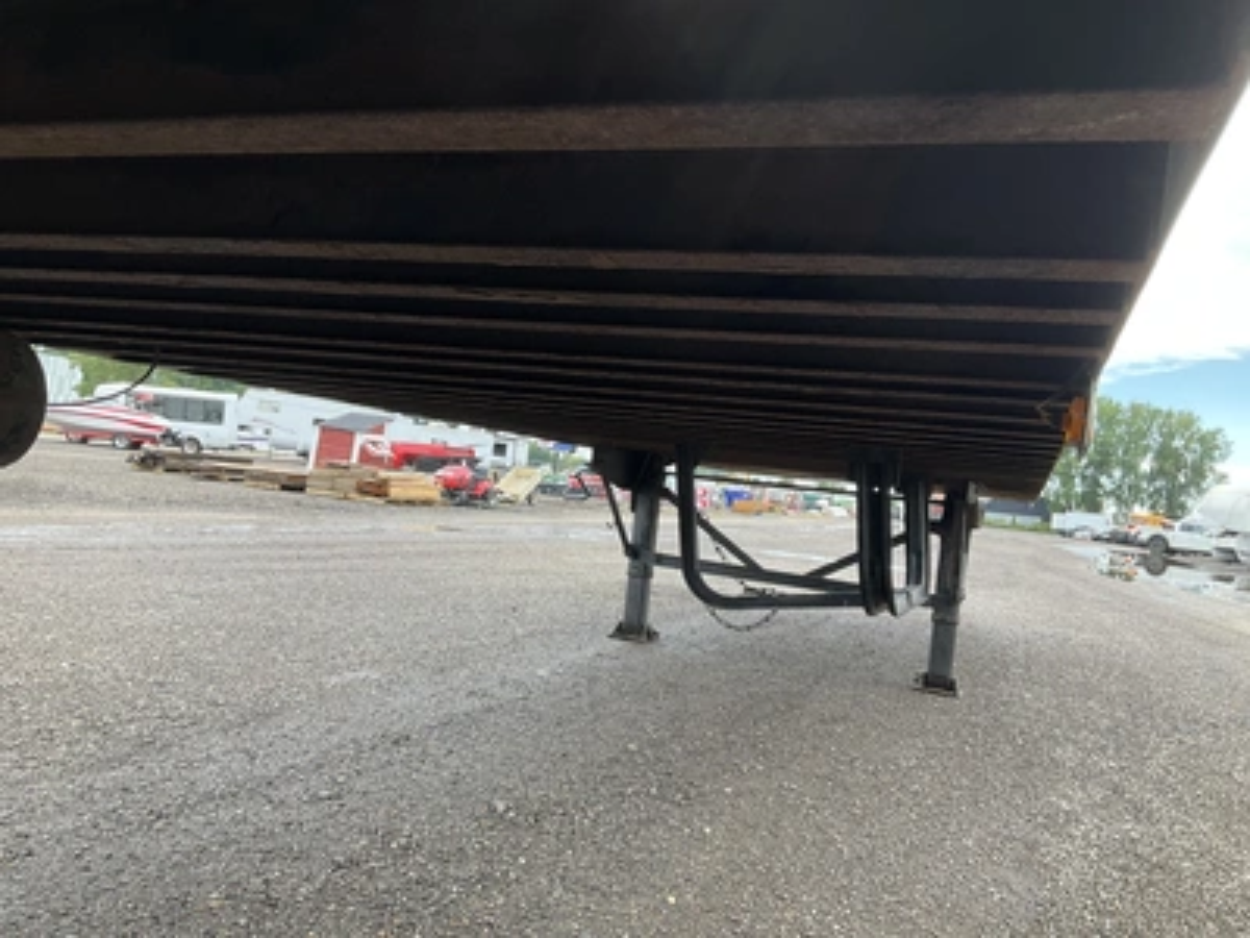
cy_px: 469
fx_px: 1047
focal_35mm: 29
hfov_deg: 61.7
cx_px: 625
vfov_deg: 48.2
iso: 20
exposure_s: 1/197
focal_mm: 3
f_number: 1.8
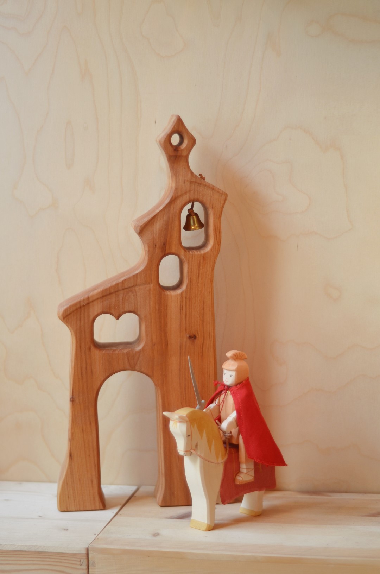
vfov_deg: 27.0
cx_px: 190
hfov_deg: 18.1
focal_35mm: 75
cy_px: 287
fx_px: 1193
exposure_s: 1/100
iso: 250
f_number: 1.8
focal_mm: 50
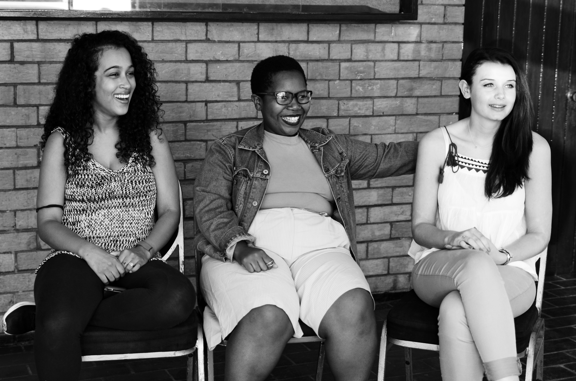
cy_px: 190
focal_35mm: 60
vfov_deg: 22.5
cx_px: 288
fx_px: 958
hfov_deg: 33.5
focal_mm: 40
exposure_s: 1/100
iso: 320
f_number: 2.8
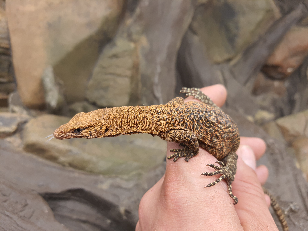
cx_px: 154
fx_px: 231
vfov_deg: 53.1
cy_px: 116
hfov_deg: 67.3
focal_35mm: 26
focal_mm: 4.32
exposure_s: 1/188
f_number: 1.7
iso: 50
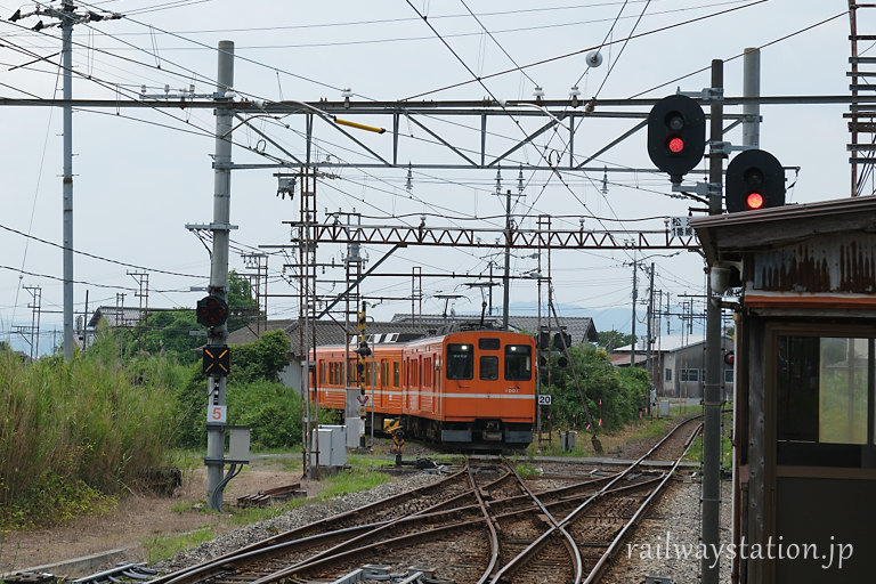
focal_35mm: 66
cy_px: 292
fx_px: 1606
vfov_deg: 20.6
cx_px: 438
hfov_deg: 30.5
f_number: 7.1
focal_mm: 43.8
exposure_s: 1/420
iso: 125
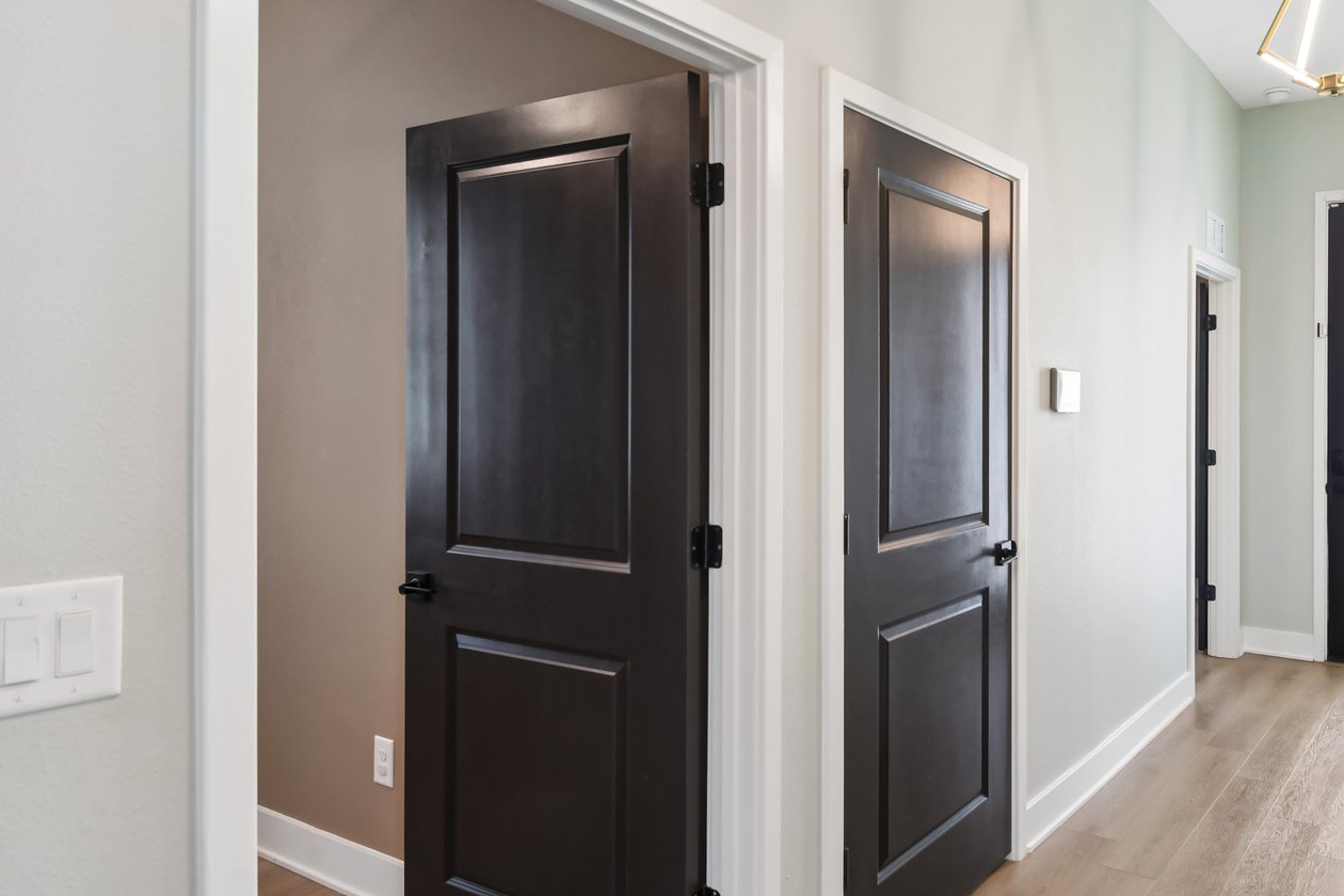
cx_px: 919
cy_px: 430
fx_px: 971
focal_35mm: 26
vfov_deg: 49.5
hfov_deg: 67.1
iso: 400
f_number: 8
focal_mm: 16
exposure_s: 1/30
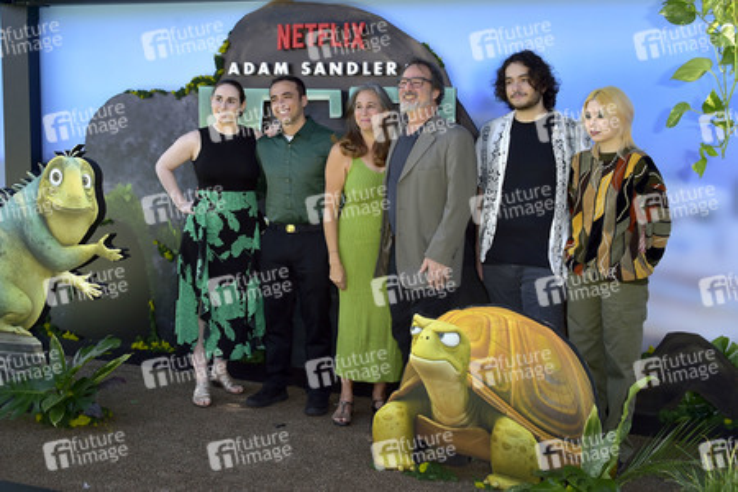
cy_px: 246
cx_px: 369
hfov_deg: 48.5
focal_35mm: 40
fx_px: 820
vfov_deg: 33.4
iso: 125
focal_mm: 40
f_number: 7.1
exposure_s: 1/250
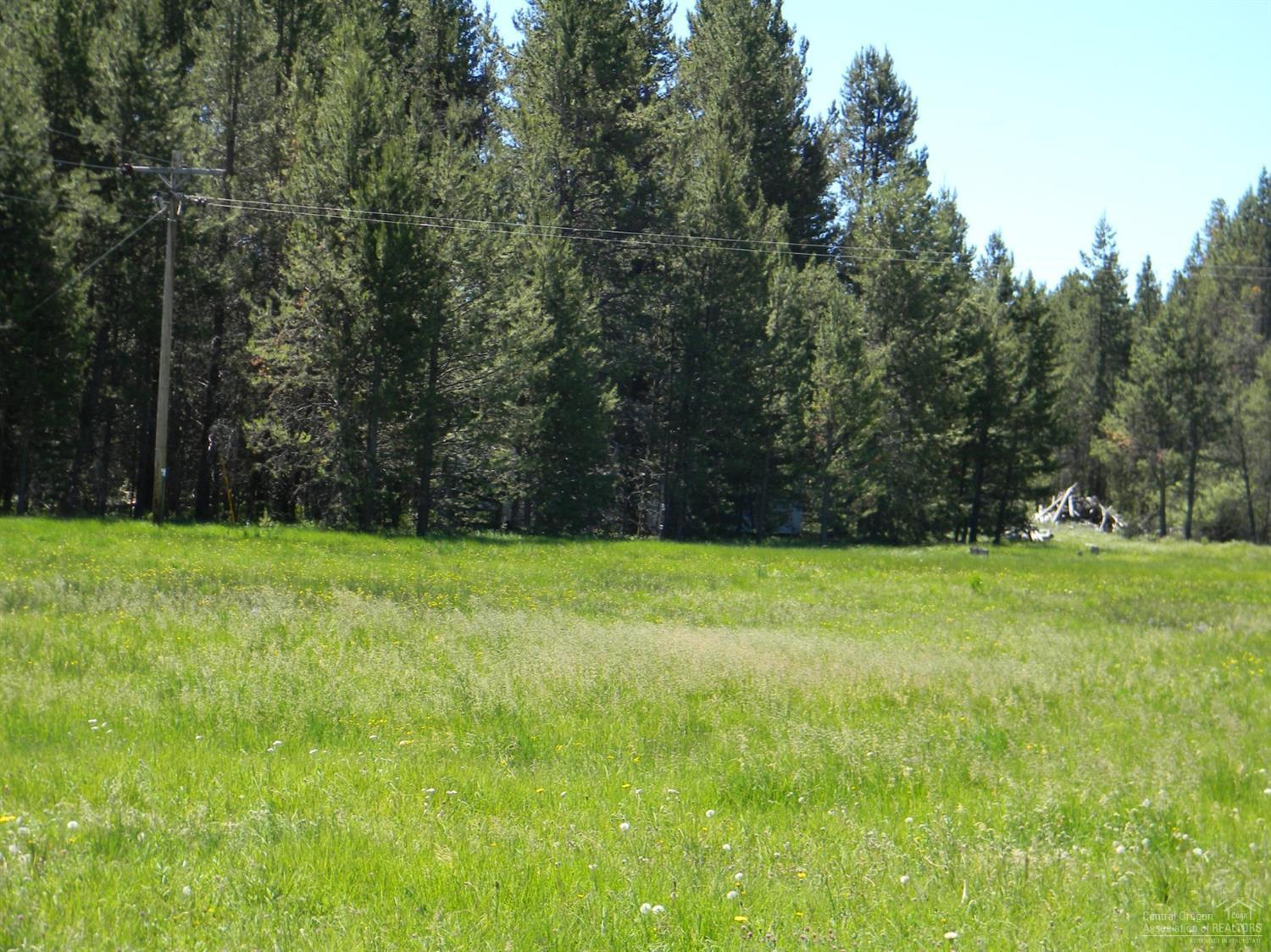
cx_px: 636
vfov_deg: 17.8
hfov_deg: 23.6
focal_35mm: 83
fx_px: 3047
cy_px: 476
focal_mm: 15.1
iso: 80
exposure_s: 1/209
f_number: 4.5
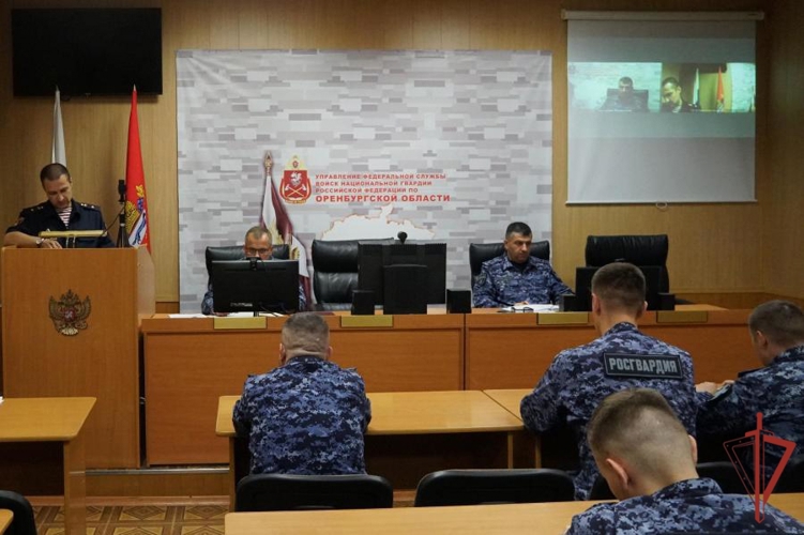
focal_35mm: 27
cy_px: 268
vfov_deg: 47.9
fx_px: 603
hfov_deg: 67.4
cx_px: 402
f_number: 3.5
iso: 5000
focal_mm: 18
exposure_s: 1/160
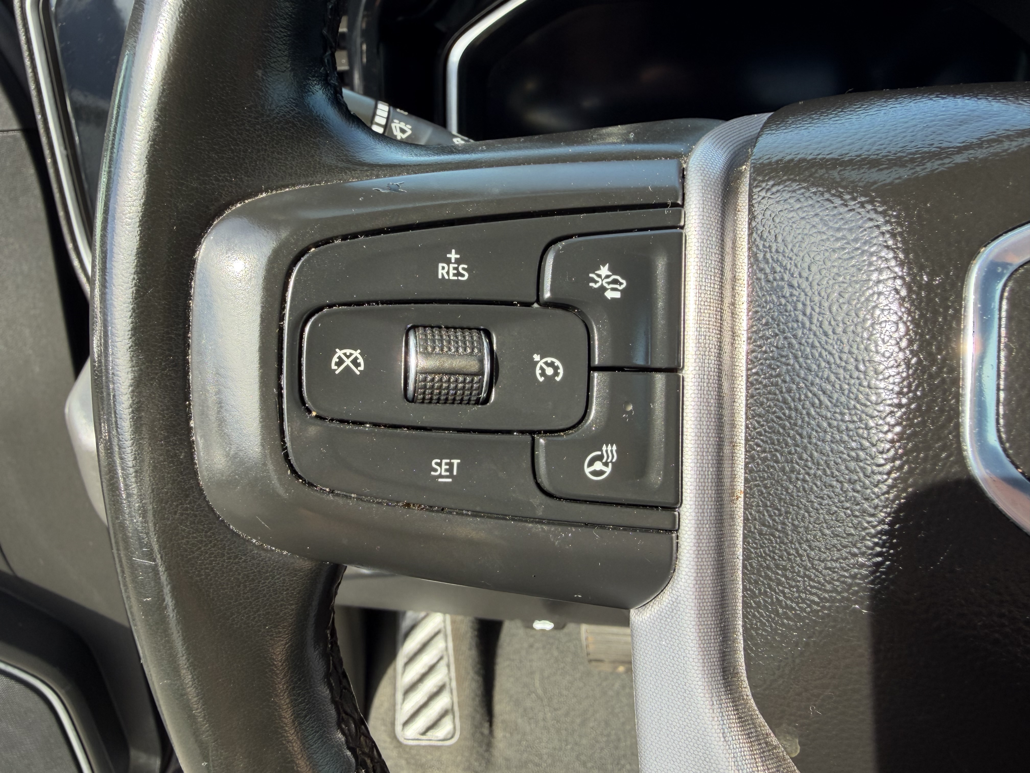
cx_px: 515
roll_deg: +0.6
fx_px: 714
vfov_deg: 56.8
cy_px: 386
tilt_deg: -32.7
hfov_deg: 71.6
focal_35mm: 24
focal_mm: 2.22
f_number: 2.2
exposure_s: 1/135
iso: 40
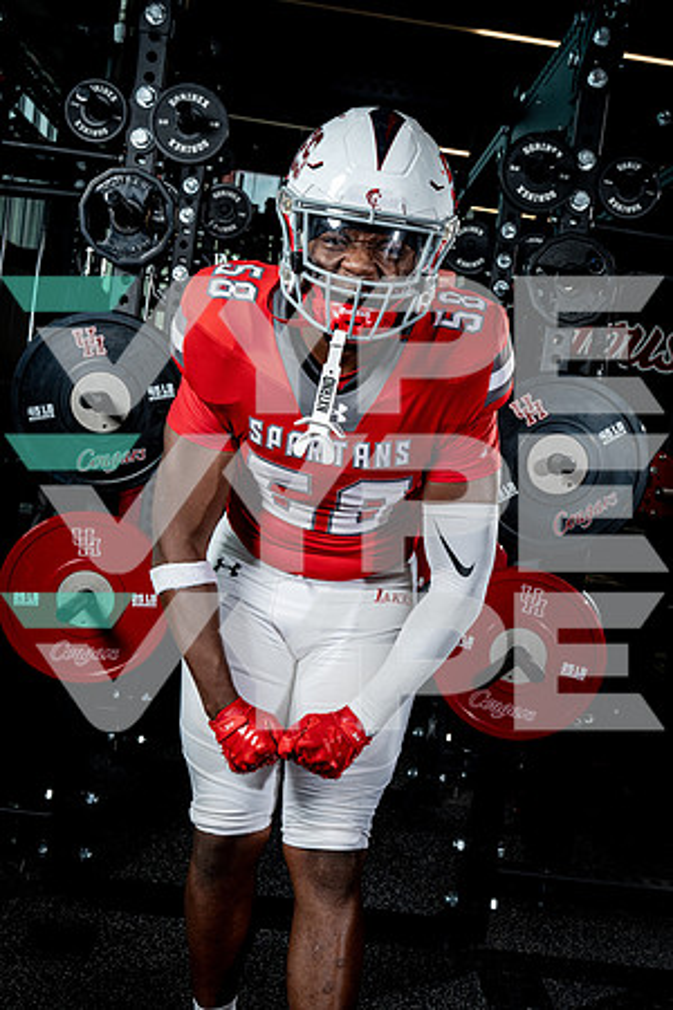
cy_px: 505
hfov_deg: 32.6
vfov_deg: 47.4
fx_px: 1150
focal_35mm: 41
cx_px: 336
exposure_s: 1/250
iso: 640
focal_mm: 41
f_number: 9
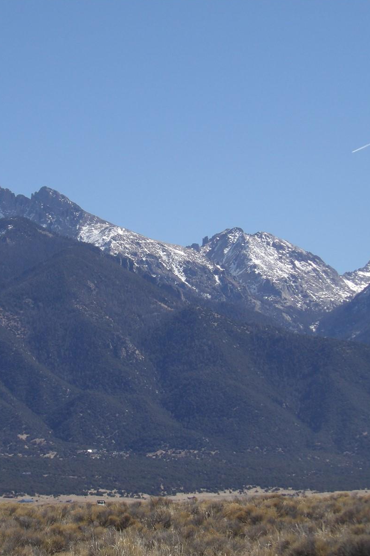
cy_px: 277
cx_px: 84
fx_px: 2391
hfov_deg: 8.8
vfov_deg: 13.3
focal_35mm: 155
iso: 100
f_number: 4.8
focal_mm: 19.9
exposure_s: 1/593
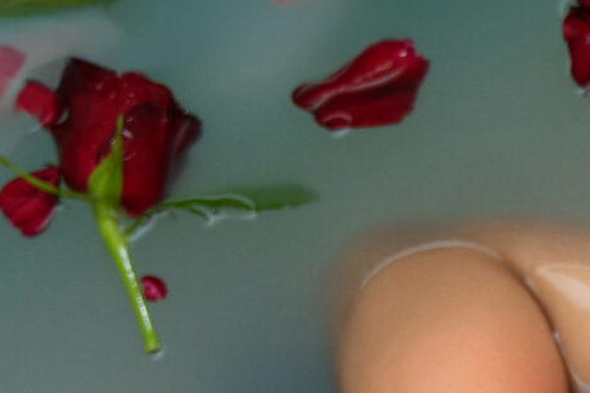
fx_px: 2974
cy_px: 932
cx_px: 1247
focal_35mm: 182
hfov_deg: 10.3
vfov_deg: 7.1
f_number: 2.8
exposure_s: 1/160
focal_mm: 33.1
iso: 250
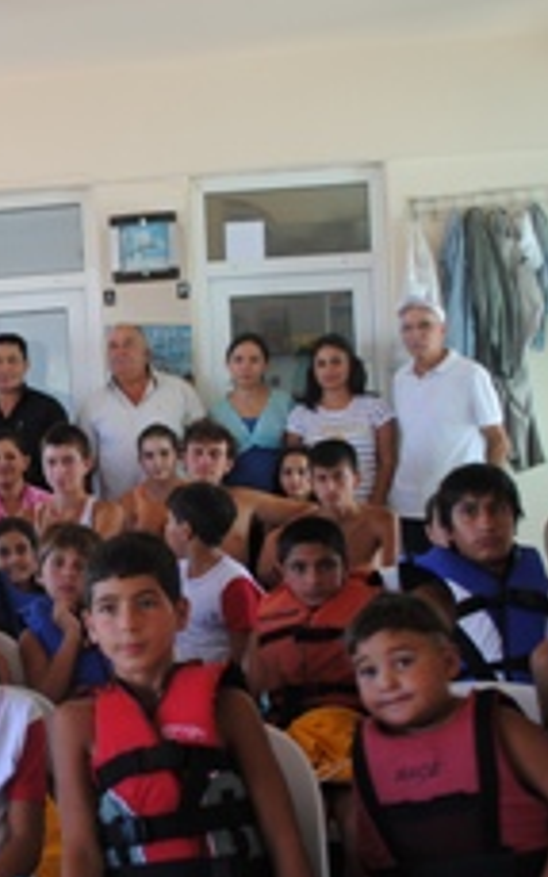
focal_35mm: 54
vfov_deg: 37.5
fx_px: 1291
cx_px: -38
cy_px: 502
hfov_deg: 22.7
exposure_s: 1/40
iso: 100
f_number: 3.5
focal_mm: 18
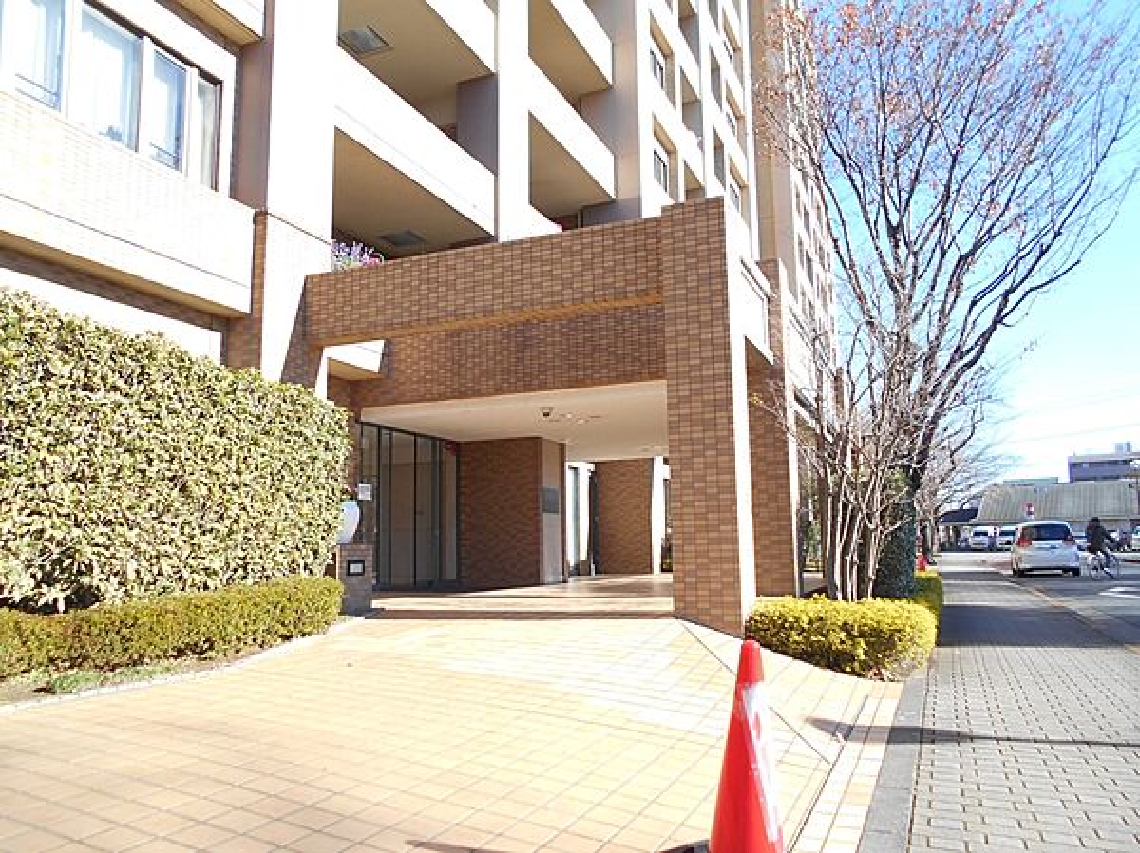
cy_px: 426
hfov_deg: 67.3
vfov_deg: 53.0
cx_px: 570
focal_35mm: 26
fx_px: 856
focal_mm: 4.6
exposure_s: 1/250
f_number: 3.2
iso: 80
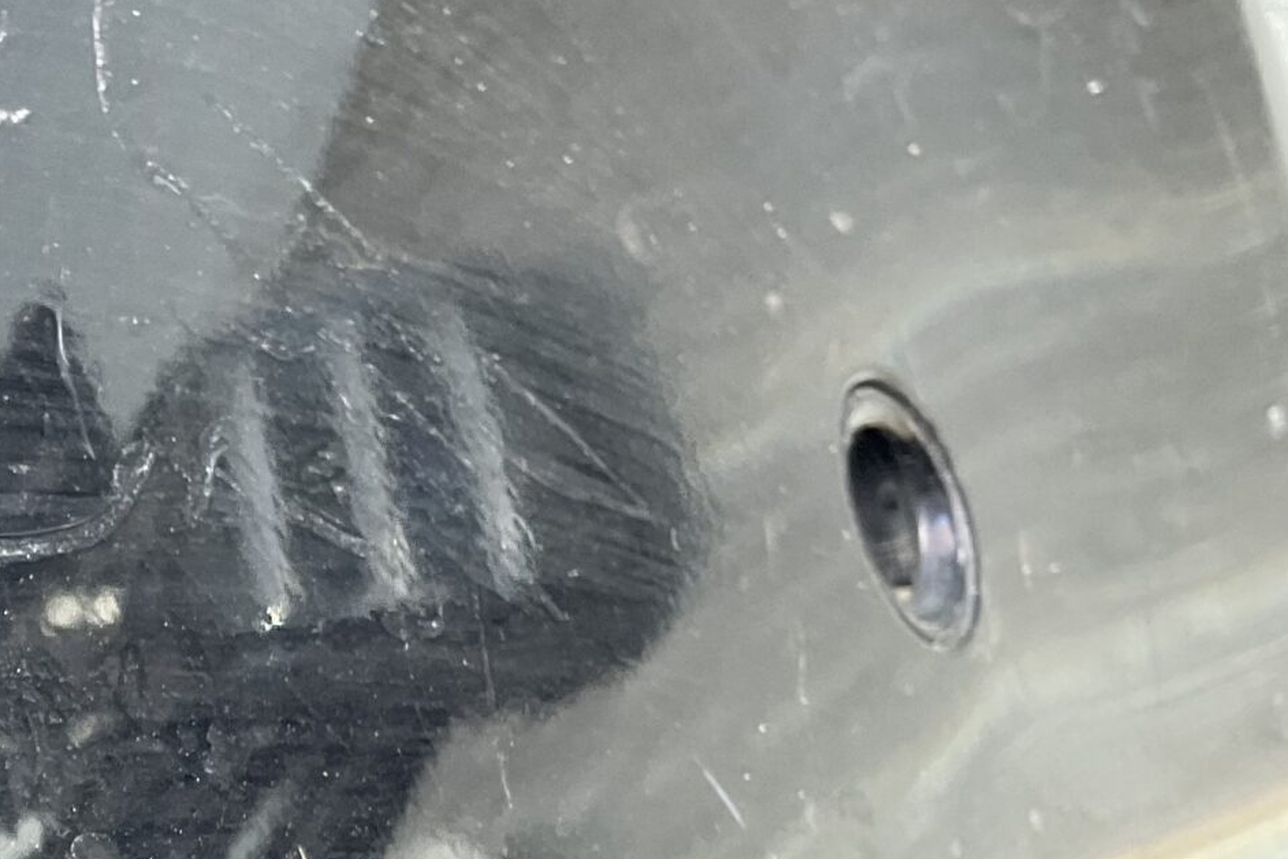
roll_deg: +39.6
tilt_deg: -31.9
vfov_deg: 16.2
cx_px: -354
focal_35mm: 82
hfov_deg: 22.4
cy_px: 934
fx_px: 2934
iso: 50
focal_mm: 3
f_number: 1.8
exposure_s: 1/60
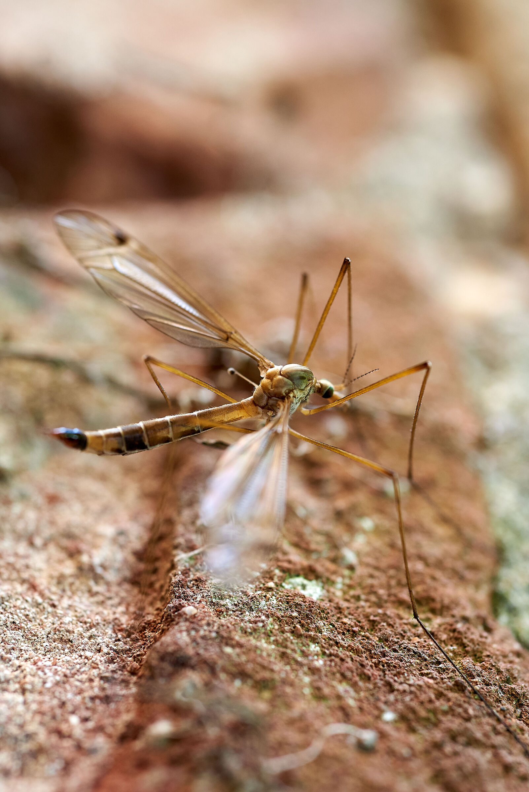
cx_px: 264
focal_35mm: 60
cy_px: 396
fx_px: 1321
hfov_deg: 22.6
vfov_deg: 33.4
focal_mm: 60
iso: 1000
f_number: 8
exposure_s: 1/60
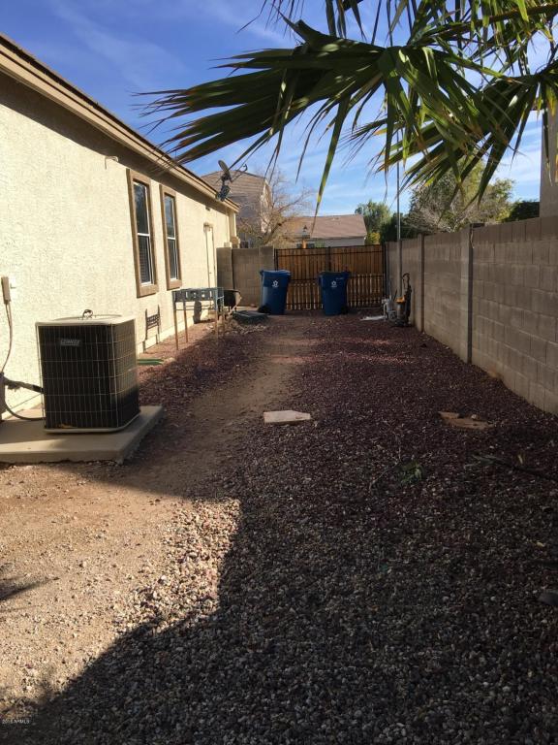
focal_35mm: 29
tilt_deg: -8.8
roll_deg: +1.3
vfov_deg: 61.7
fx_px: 623
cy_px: 372
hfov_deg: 48.2
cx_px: 279
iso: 25
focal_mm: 4.15
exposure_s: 1/1350
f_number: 2.2
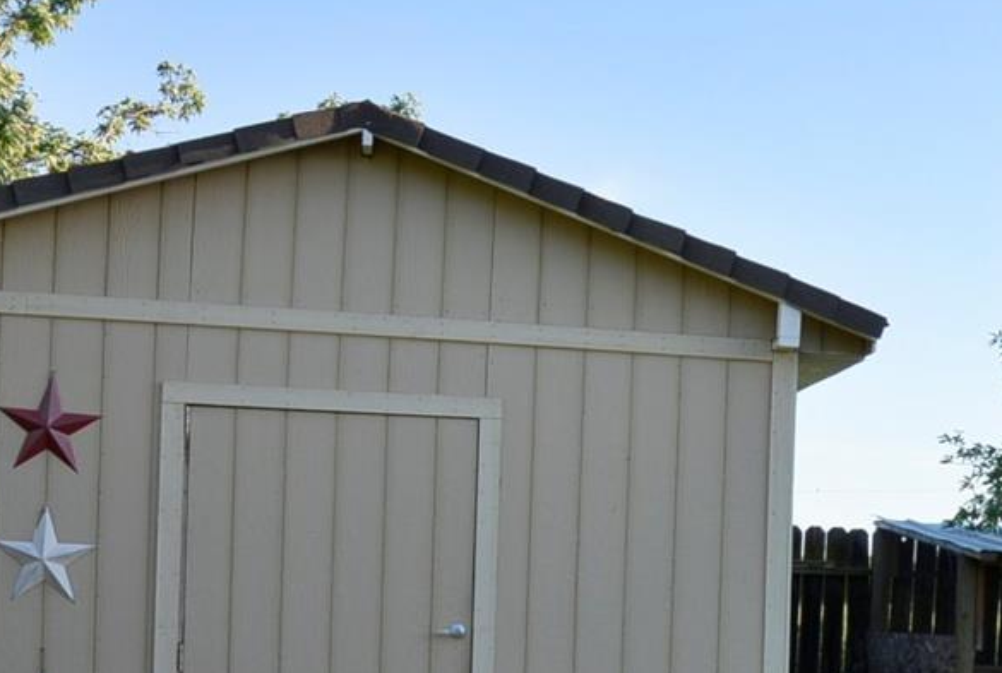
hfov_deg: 23.5
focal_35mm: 82
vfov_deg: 16.4
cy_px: 651
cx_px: 1043
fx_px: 2288
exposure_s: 1/500
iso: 220
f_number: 3.8
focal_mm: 12
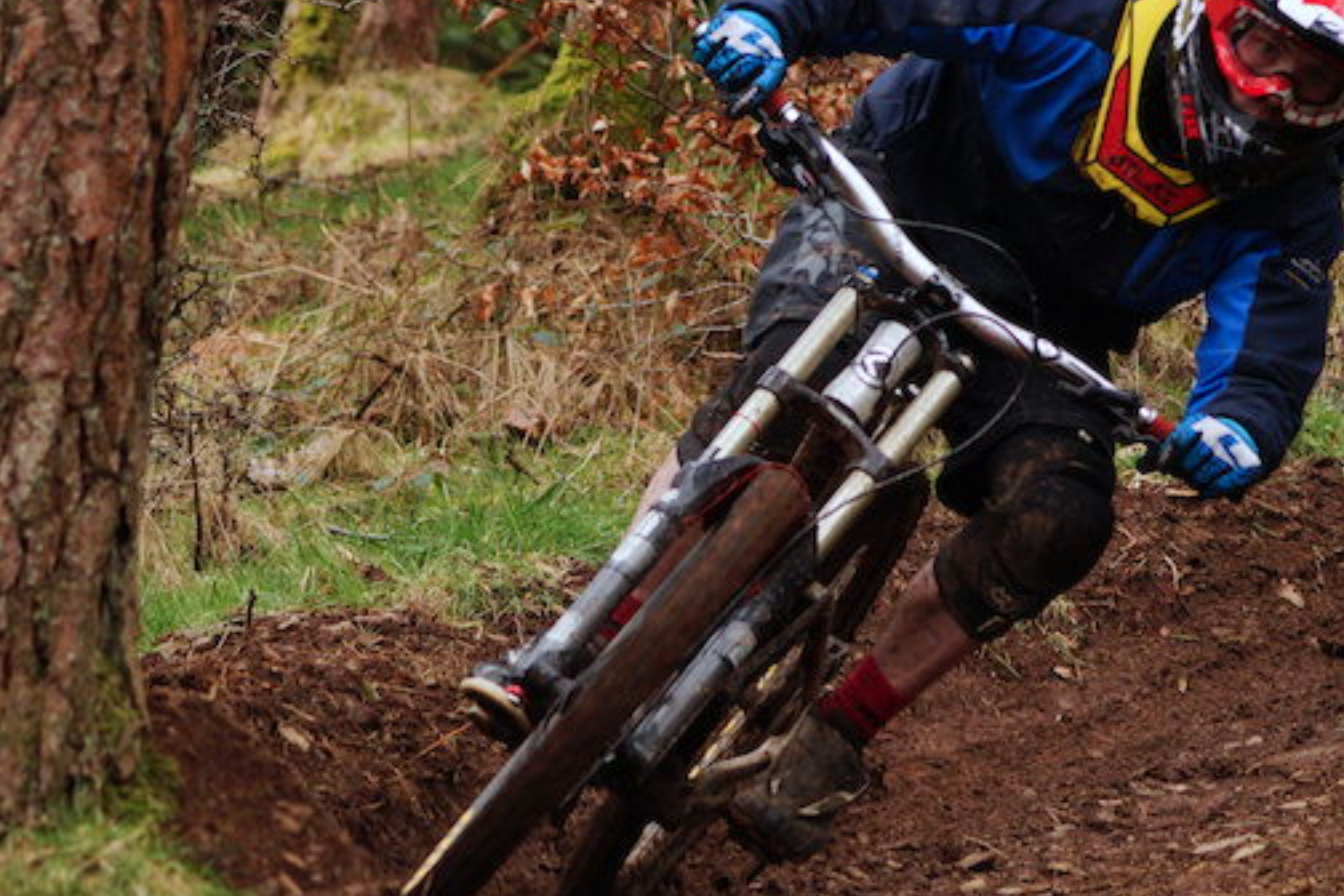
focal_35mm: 262
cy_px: 396
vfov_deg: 5.2
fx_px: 9781
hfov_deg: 7.9
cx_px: 512
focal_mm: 110
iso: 800
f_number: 5.6
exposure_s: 1/500
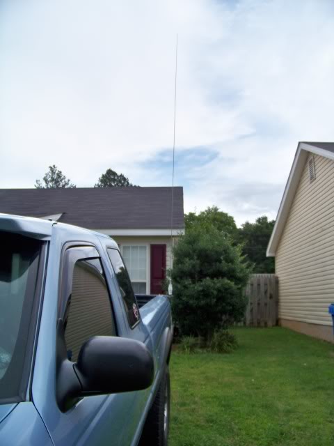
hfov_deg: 42.9
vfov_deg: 55.4
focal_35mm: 33
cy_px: 223
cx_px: 167
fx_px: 425
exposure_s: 1/800
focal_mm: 5.85
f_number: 2.8
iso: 80
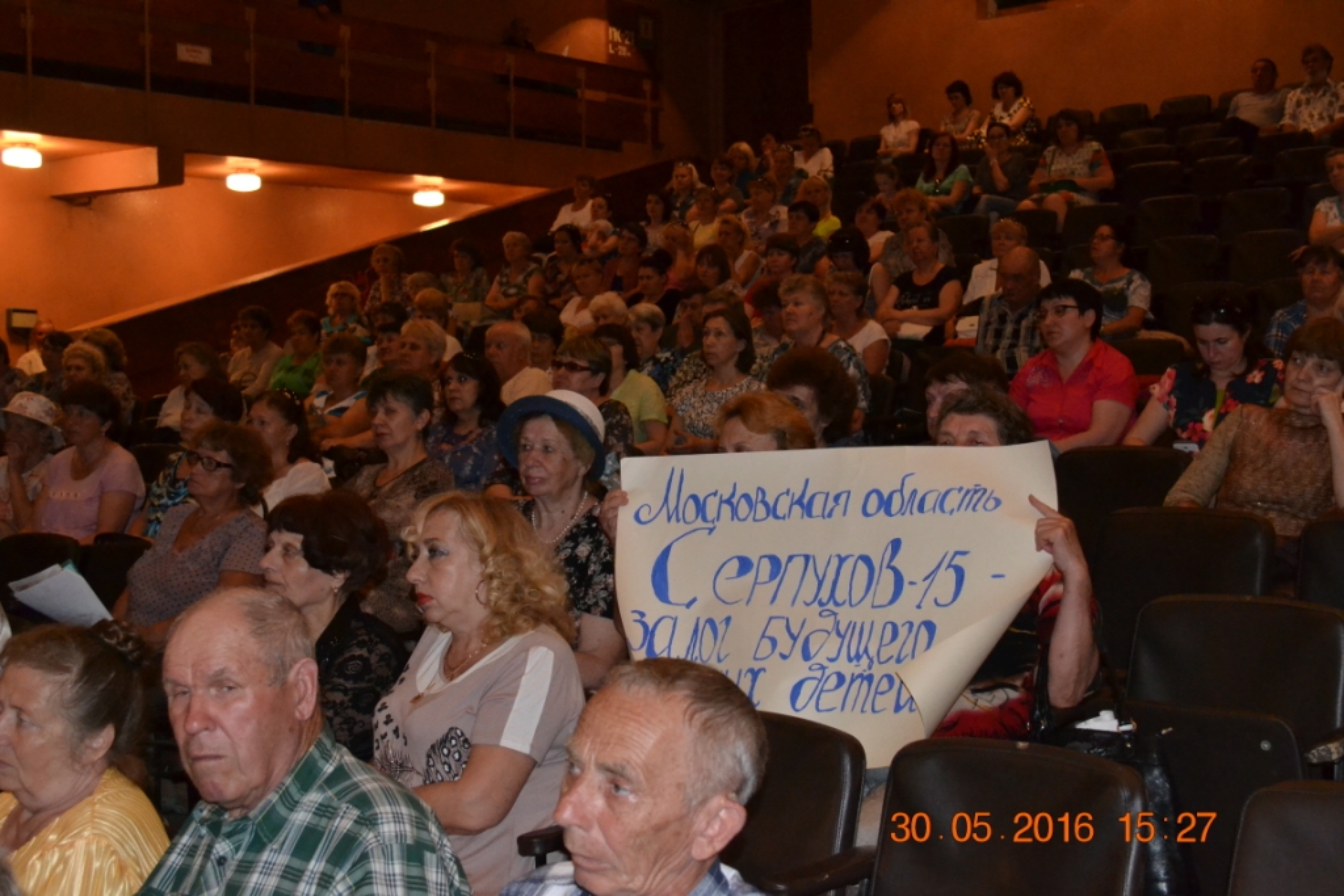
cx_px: 672
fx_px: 1792
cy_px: 448
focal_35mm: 48
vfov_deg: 28.1
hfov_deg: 41.1
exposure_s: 1/60
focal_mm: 32
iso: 2800
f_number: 4.8
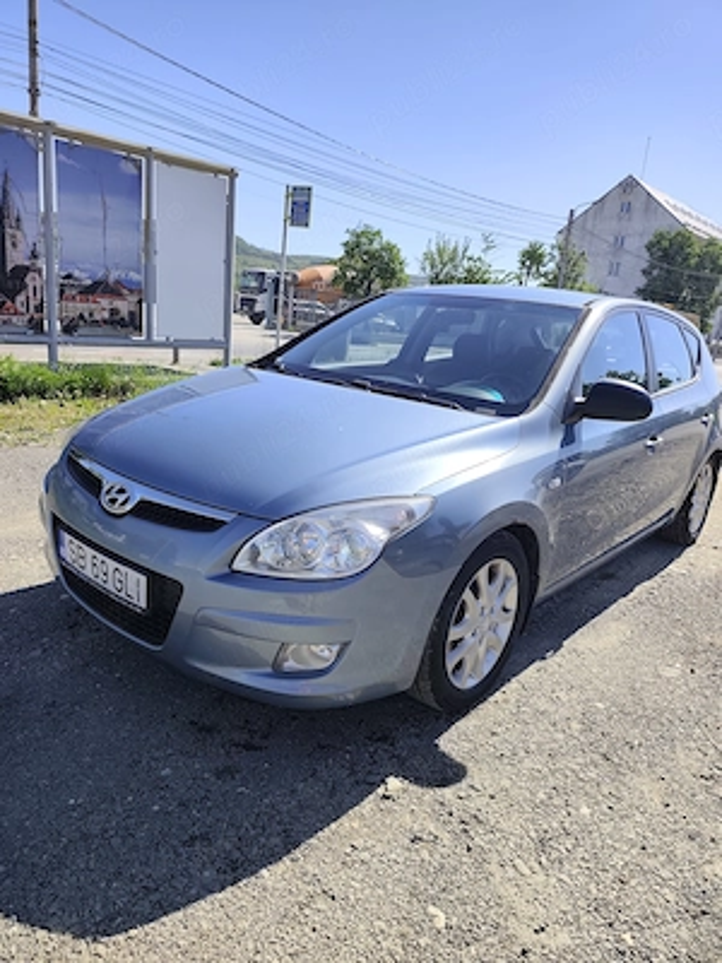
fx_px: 640
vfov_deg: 73.9
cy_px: 482
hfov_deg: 58.9
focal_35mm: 23
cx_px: 361
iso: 50
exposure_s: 1/810
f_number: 1.65
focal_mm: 6.19
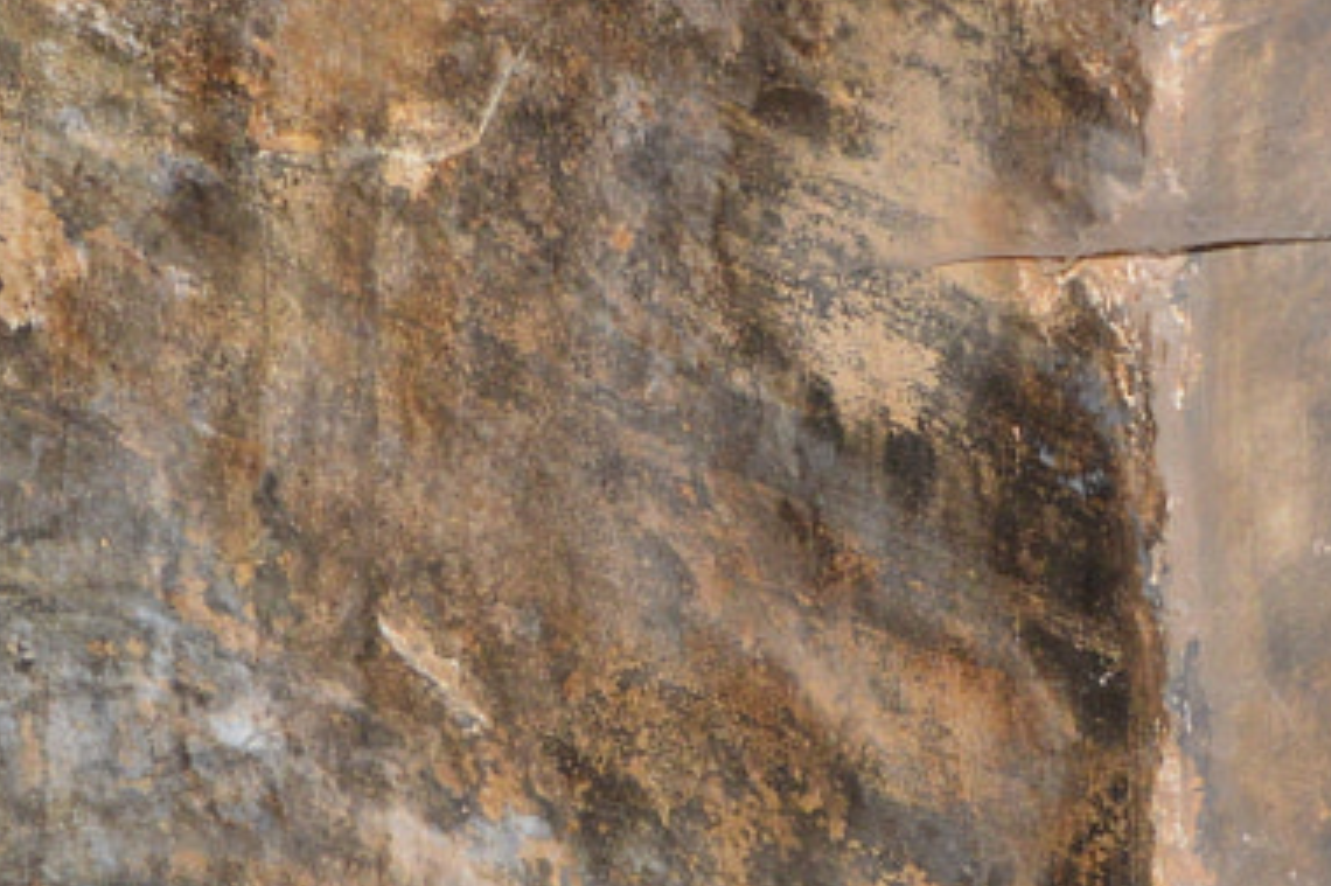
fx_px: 7465
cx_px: 1016
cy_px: 844
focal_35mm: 202
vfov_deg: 6.8
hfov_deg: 10.2
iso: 400
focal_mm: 32
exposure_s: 1/60
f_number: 5.6
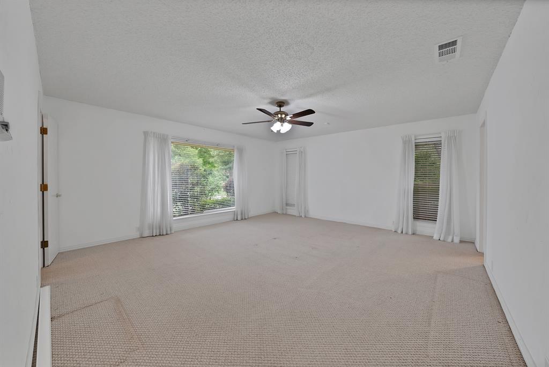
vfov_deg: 90.1
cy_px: 184
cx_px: 274
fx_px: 183
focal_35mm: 12
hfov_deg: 112.6
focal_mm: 12
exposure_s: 1/5
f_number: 9
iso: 640
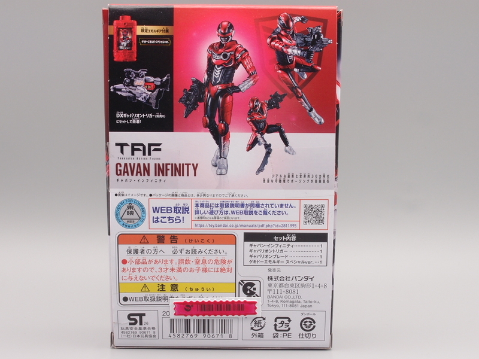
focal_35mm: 60
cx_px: 240
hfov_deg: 32.2
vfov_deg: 24.4
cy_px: 180
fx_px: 830
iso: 100
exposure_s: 1/6
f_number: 8
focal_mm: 12.88
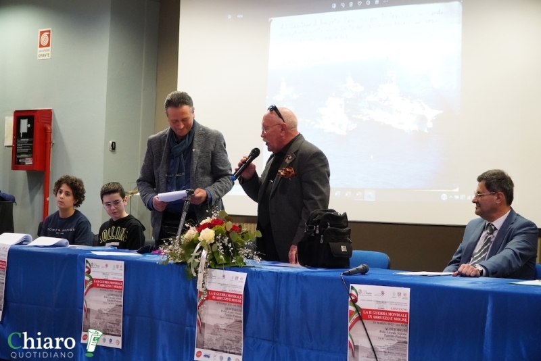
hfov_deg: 30.5
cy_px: 180
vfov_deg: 20.6
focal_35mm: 66
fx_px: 992
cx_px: 270
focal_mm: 44
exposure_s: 1/125
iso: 3200
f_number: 4.5
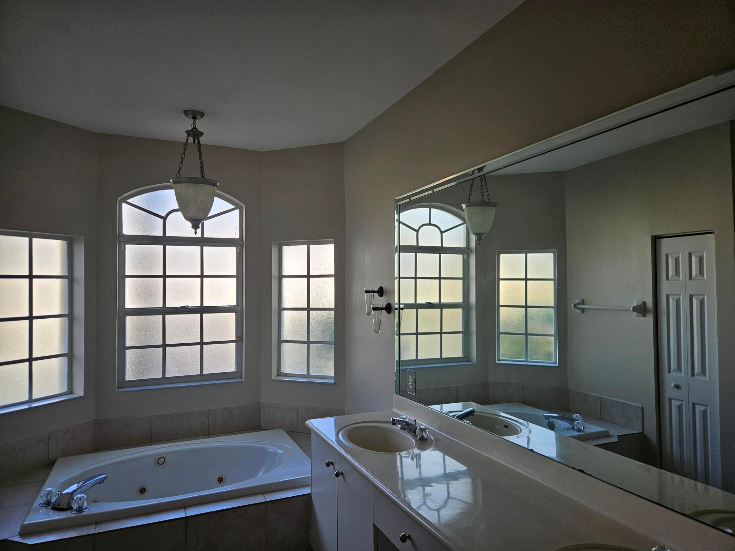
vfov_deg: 58.9
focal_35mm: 23
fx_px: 488
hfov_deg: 73.9
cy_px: 276
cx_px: 368
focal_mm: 5.4
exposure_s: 1/126
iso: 25
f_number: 1.8
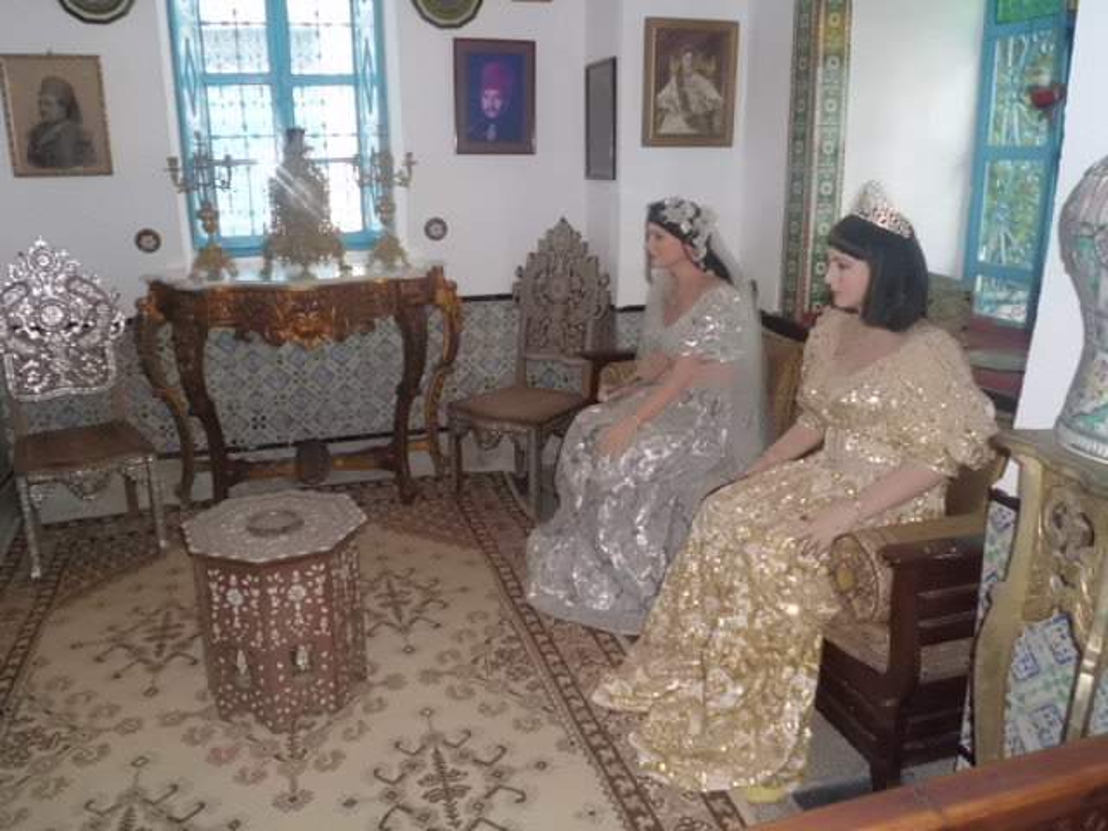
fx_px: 928
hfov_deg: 61.7
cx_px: 554
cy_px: 416
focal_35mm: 29
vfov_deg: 48.2
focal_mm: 5.3
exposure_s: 1/60
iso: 400
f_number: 3.4
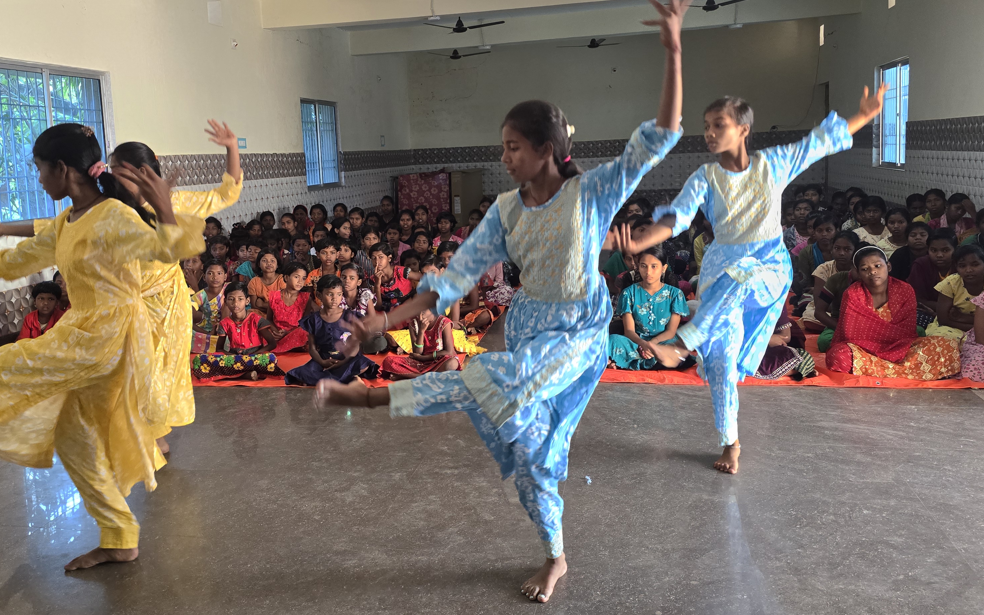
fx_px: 885
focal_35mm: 33
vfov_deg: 38.2
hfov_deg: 57.8
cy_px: 253
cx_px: 413
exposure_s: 1/100
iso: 400
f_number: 1.7
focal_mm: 6.3
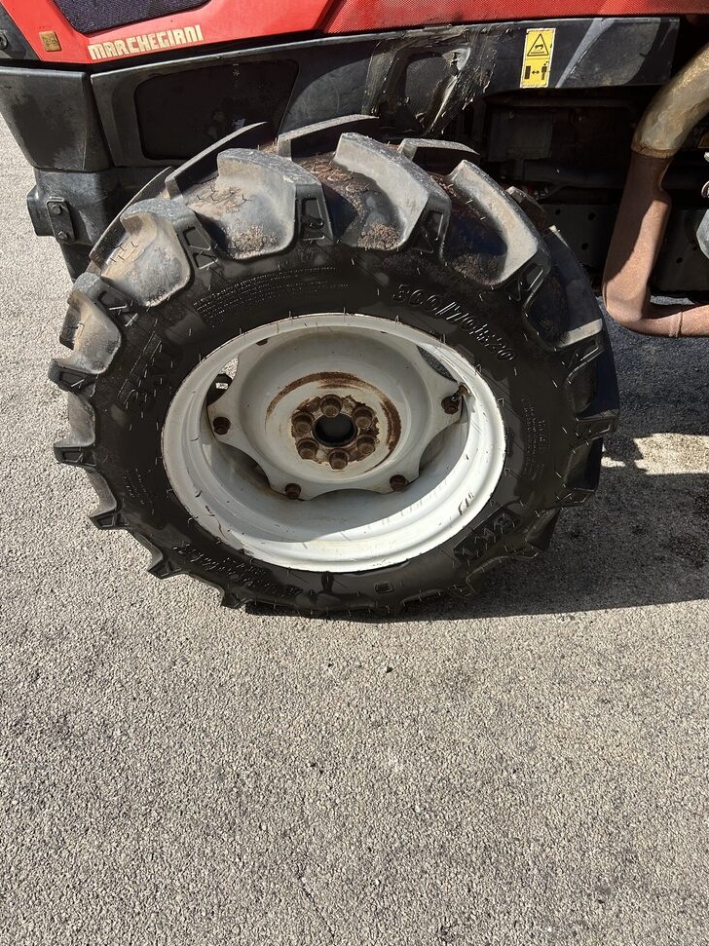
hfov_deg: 51.3
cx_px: 352
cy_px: 463
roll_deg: -4.7
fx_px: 738
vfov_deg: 65.3
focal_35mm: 27
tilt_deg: -43.8
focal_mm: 5.7
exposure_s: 1/2045
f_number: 1.5
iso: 50
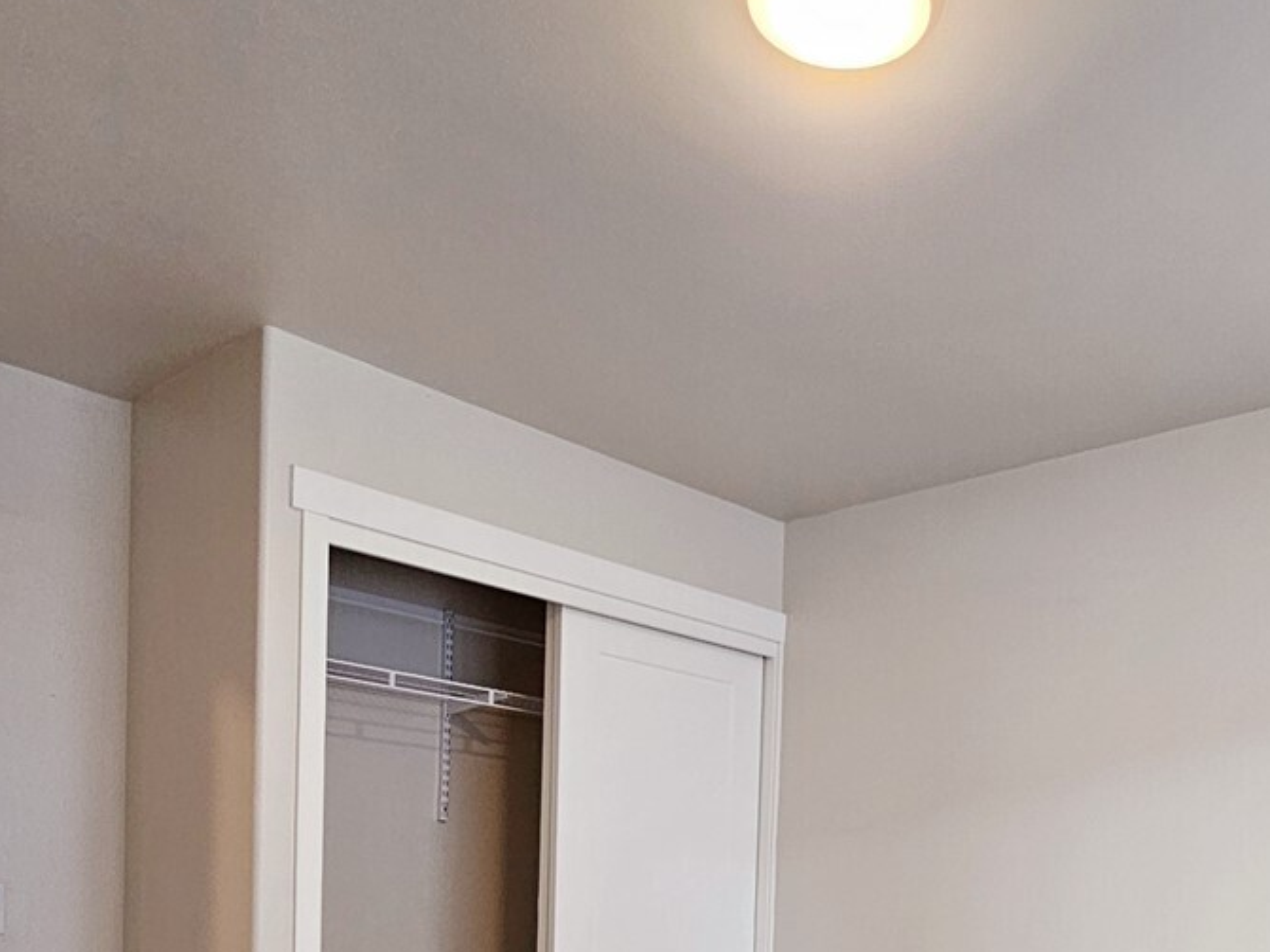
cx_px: 873
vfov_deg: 39.4
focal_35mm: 31
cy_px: 978
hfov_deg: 56.8
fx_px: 1137
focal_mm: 2.2
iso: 160
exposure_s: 1/60
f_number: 2.2
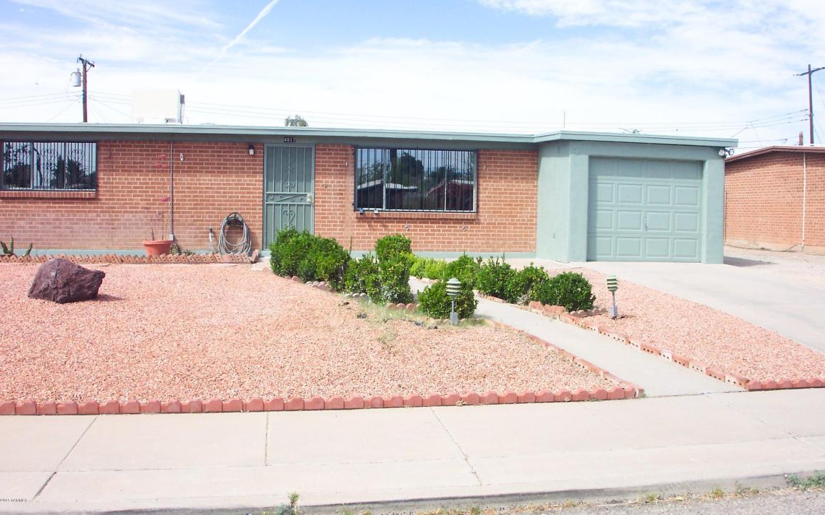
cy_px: 241
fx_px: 809
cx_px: 412
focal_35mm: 36
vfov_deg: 35.3
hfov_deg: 54.0
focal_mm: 7.5
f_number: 9.5
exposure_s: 1/125
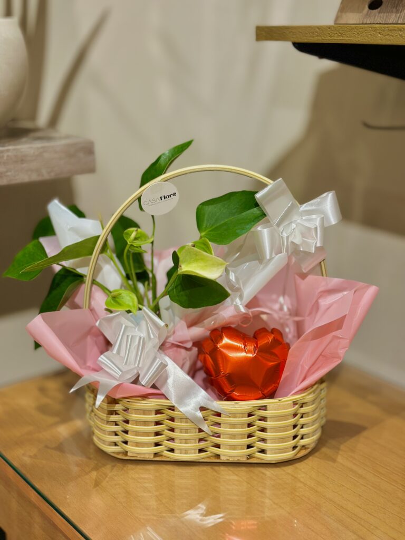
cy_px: 270
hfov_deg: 30.3
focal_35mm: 48
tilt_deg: -17.6
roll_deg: -1.0
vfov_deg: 39.7
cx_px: 202
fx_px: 749
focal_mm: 6.86
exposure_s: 1/60
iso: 125
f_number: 1.78
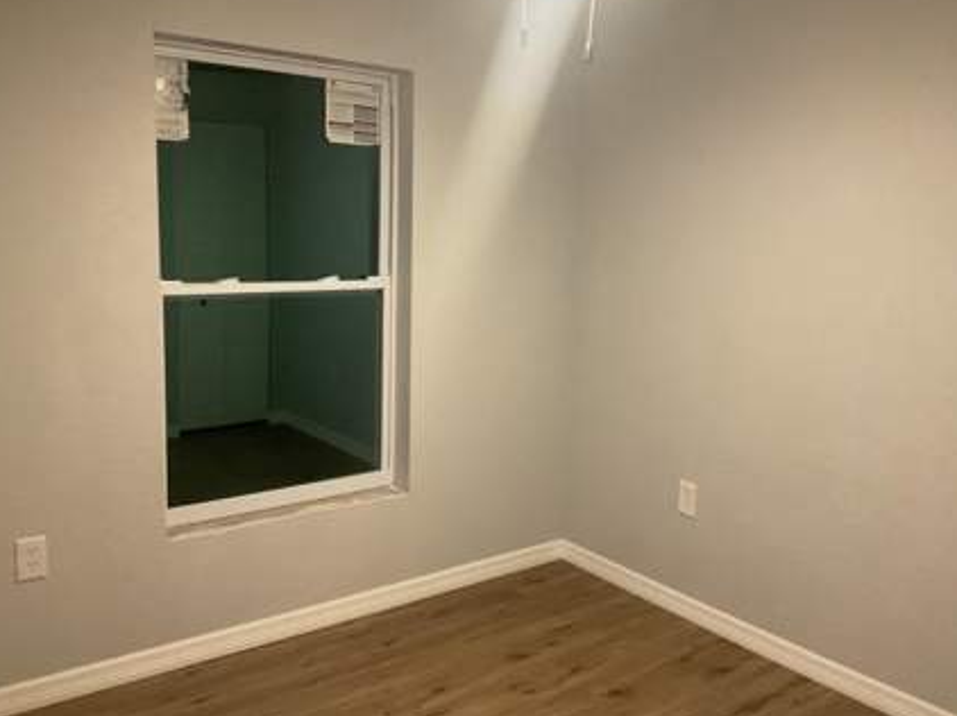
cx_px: 517
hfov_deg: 55.3
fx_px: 912
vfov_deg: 42.9
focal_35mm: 33
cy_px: 338
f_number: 1.8
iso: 160
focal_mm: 3
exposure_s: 1/60
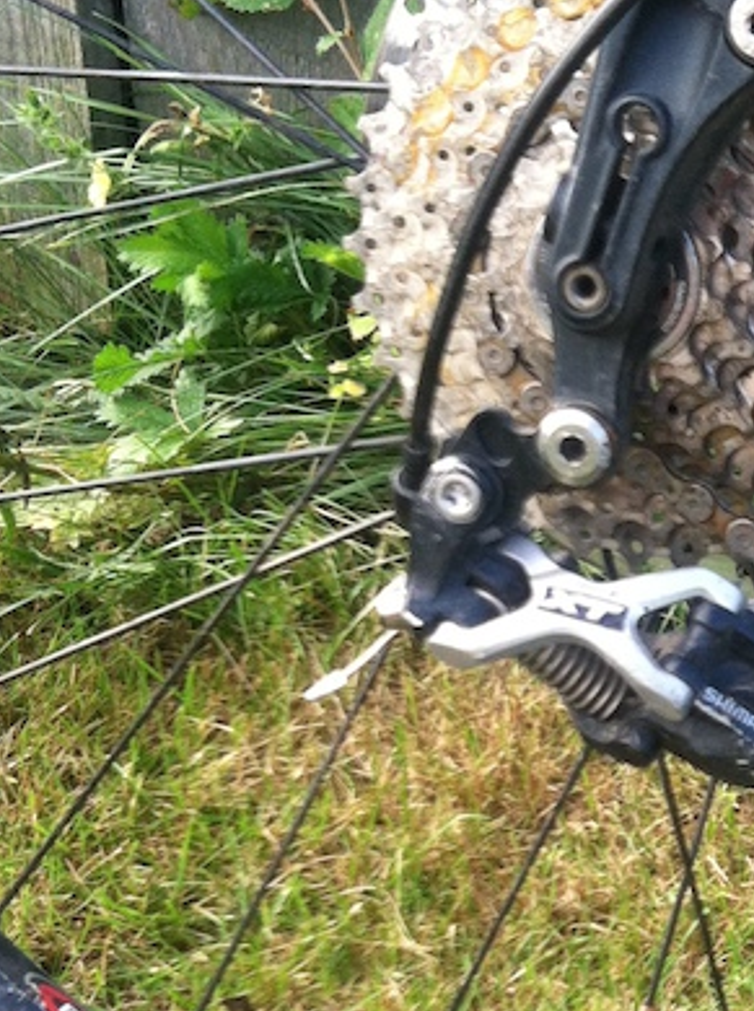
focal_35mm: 92
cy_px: 811
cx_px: 833
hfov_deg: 15.6
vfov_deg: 21.1
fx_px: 2681
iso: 80
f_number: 2.8
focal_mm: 3.85
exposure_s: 1/130
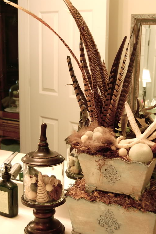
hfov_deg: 25.8
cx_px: 101
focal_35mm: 52
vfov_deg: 38.2
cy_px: 108
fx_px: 338
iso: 800
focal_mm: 26
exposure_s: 1/30
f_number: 4
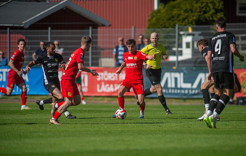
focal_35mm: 466
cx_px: 135
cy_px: 90
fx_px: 3138
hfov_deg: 4.5
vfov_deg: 2.8
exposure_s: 1/1600
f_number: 4
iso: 160
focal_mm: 420
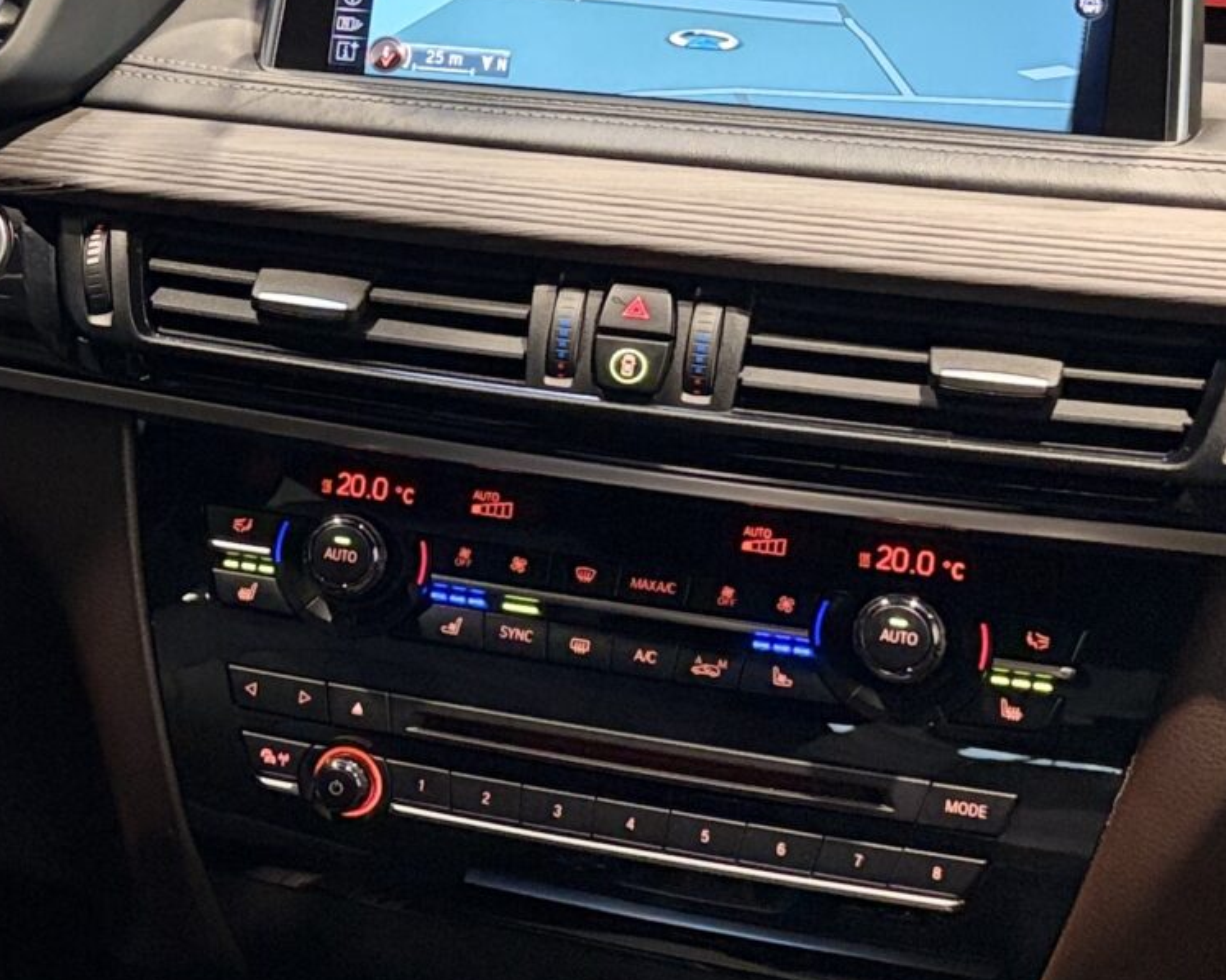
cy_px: 163
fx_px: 3156
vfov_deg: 17.5
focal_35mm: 87
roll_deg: +0.3
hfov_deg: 20.7
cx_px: -204
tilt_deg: -13.5
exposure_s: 1/53
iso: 320
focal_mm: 5.96
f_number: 1.6
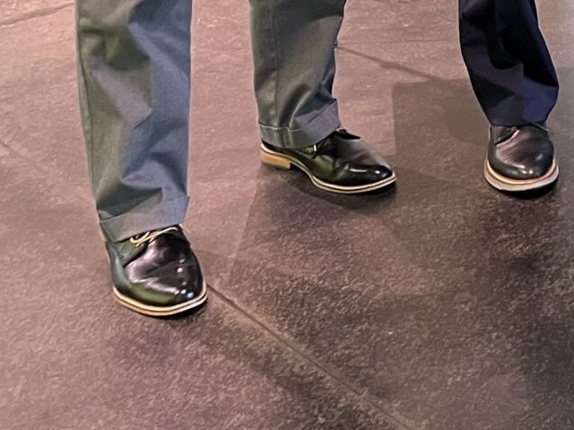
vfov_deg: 12.9
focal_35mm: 104
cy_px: -350
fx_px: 1725
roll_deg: +1.6
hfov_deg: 16.5
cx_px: 962
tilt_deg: -9.3
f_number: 1.6
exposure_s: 1/60
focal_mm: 5.1
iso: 160
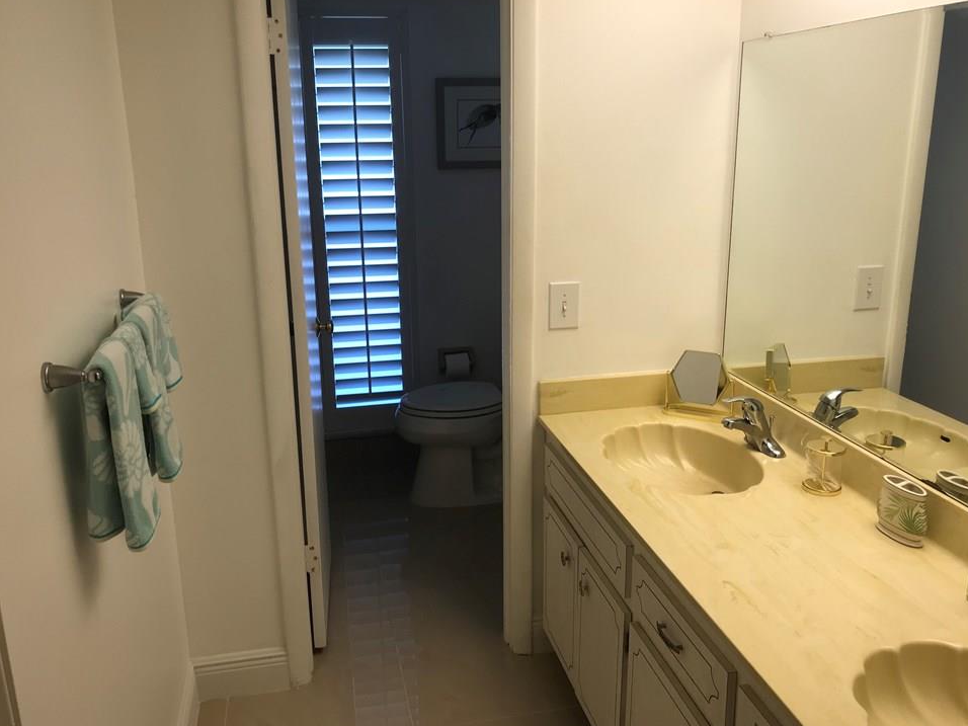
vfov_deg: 46.8
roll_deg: +1.1
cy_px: 361
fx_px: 839
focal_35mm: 30
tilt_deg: -13.3
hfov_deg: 60.0
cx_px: 485
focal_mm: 3.99
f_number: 1.8
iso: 25
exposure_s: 1/60
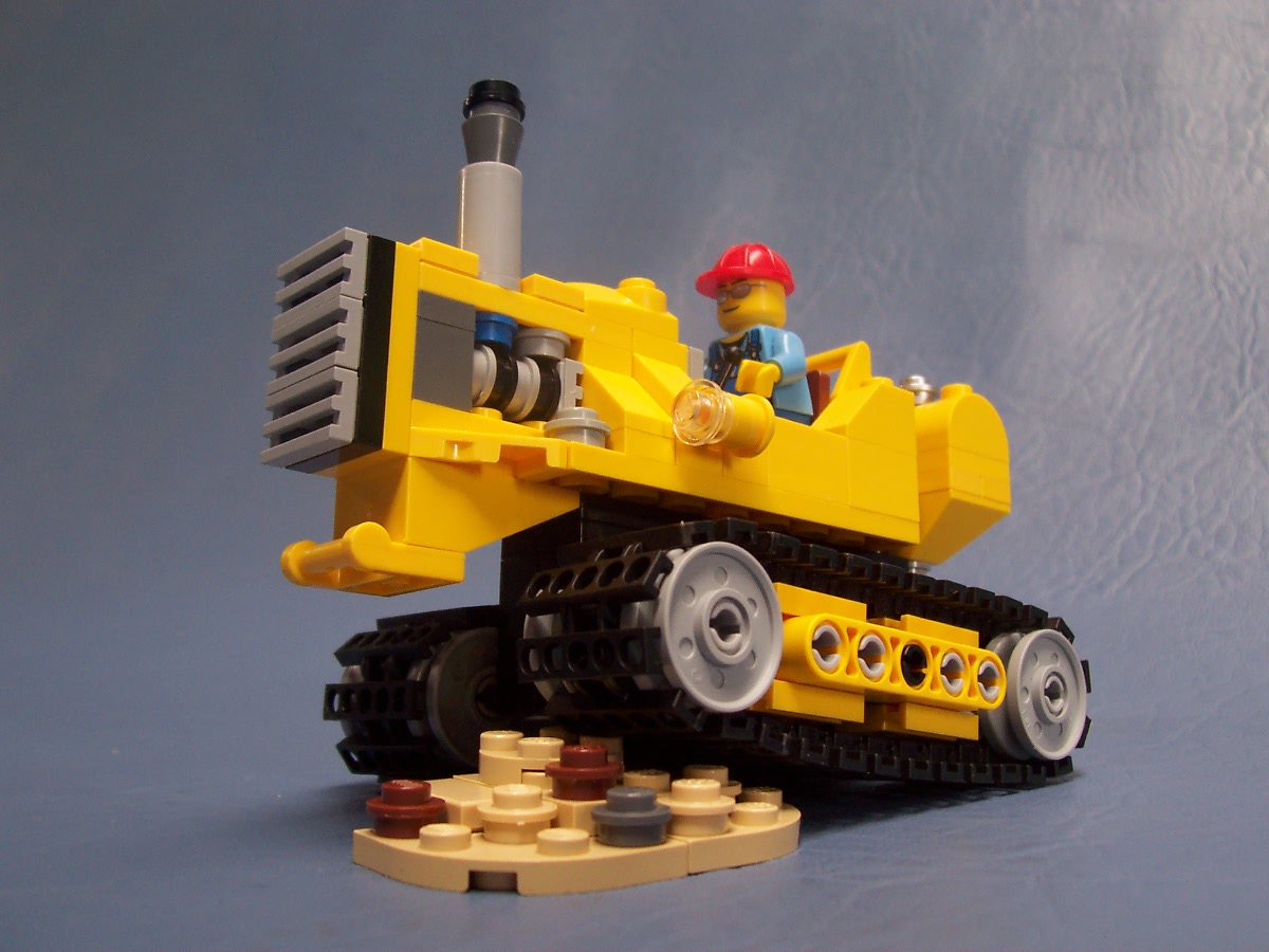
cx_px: 634
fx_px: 1356
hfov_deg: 50.1
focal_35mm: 37
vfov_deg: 38.7
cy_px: 476
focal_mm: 5.6
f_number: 2.8
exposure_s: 1/60
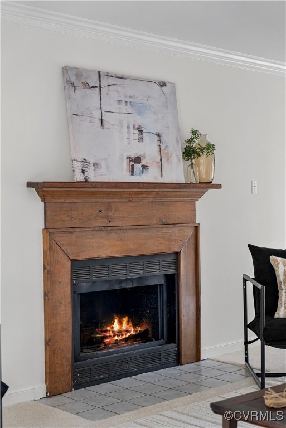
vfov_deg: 35.6
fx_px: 666
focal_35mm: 56
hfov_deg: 24.2
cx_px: 143
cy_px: 214
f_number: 2.8
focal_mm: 56
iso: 800
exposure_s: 1/5
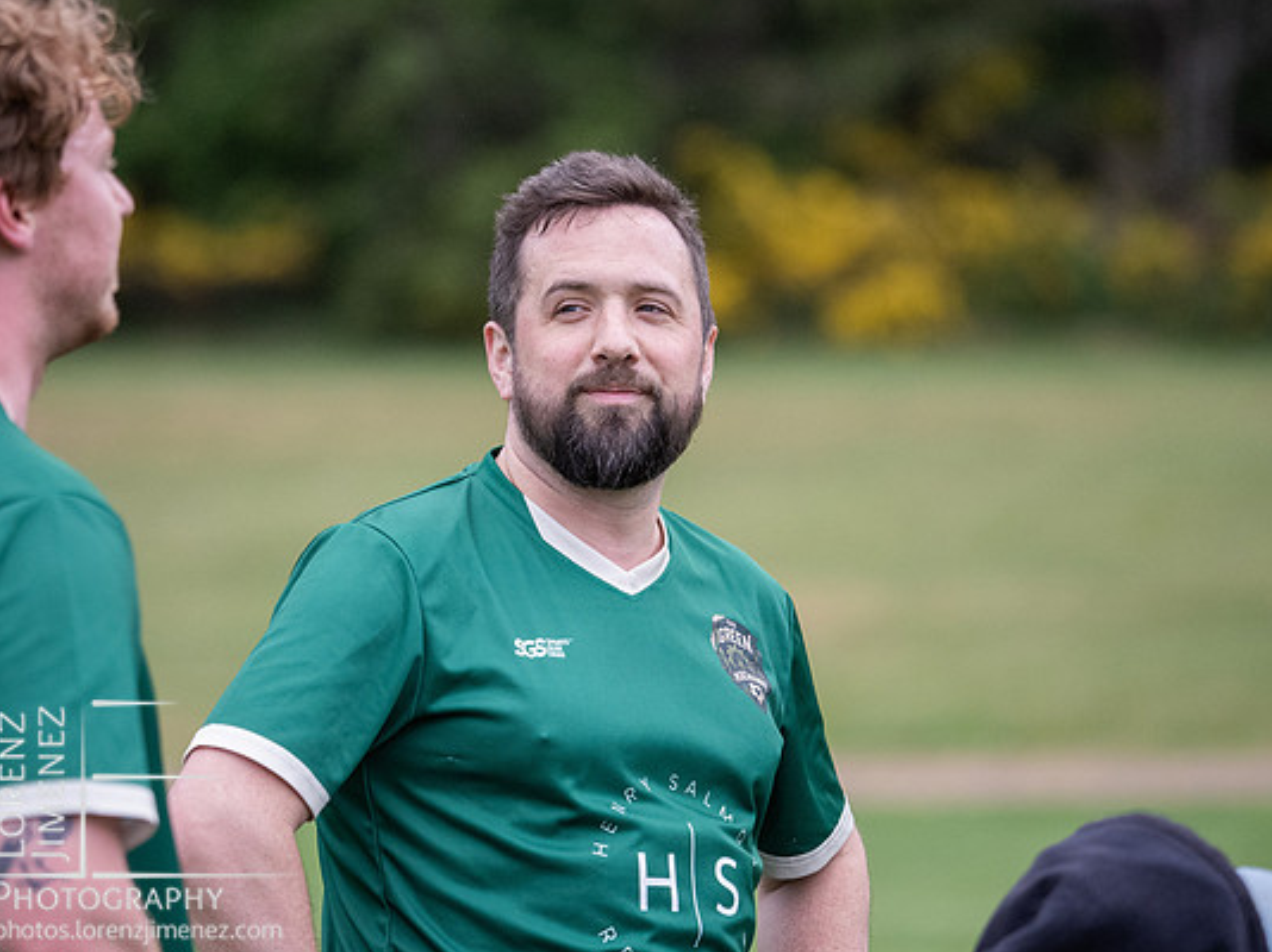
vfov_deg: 4.6
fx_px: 11974
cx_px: 650
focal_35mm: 326
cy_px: 441
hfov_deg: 6.1
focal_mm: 150
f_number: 2.8
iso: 1250
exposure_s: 1/1250
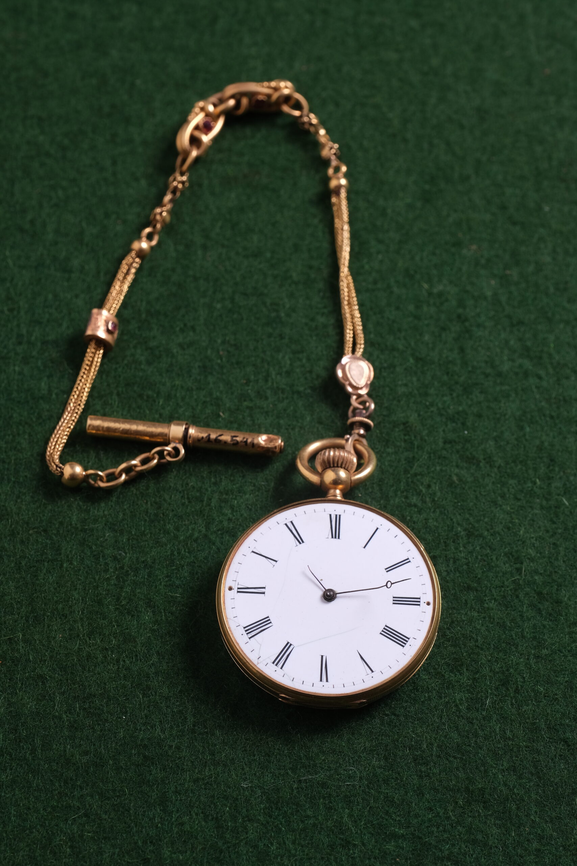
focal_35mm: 83
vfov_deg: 24.5
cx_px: 288
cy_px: 433
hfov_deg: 16.5
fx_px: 1995
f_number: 8
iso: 500
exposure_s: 1/100
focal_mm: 55
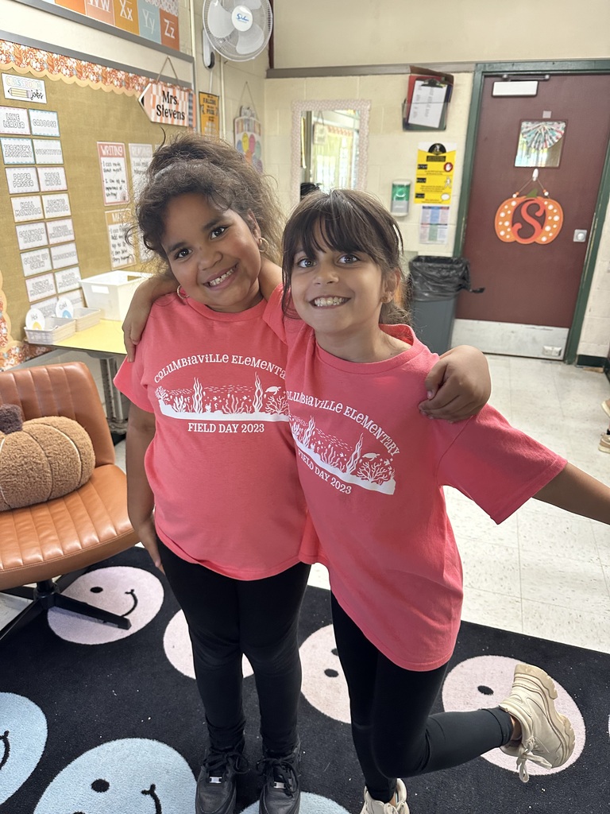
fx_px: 564
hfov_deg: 56.8
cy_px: 407
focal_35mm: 24
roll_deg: -1.8
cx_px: 305
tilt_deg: -21.7
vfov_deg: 71.6
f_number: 1.78
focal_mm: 6.86
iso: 320
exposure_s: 1/60
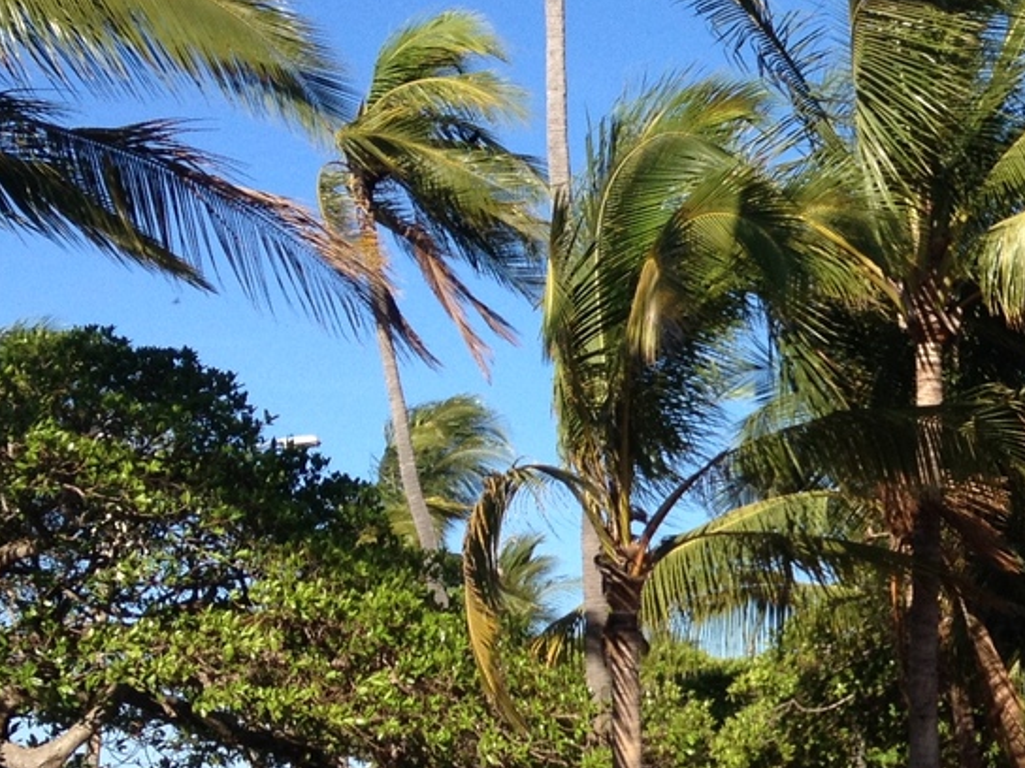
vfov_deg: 14.3
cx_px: 1285
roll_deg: -1.0
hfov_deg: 18.0
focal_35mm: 103
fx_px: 3050
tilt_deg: +3.8
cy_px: 574
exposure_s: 1/1284
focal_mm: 4.28
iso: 50
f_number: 2.4
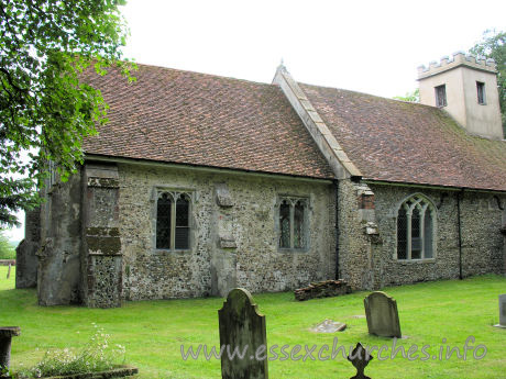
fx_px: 512
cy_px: 190
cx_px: 253
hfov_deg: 52.6
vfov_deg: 40.7
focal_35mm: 35
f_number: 4.5
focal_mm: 8.9
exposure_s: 1/95.8
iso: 50
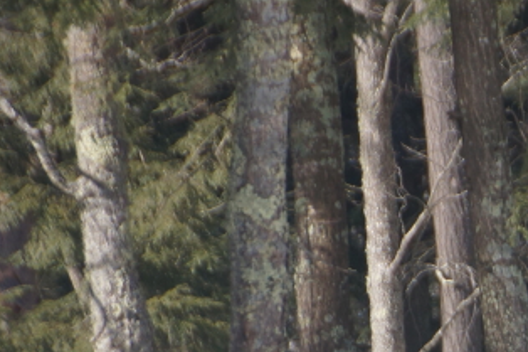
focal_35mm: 717
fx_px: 10510
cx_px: 812
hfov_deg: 2.9
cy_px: 504
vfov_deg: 1.9
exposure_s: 1/250
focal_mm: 150
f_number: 5.6
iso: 250
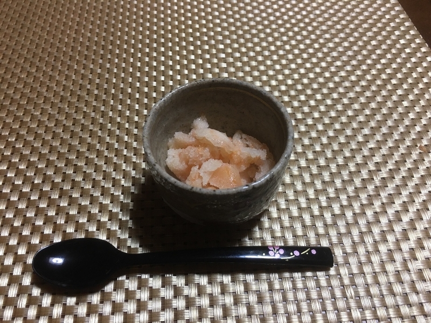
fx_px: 361
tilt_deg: -54.0
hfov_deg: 61.7
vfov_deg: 48.2
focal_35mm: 29
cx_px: 216
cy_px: 162
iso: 40
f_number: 2.2
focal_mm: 4.15
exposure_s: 1/15
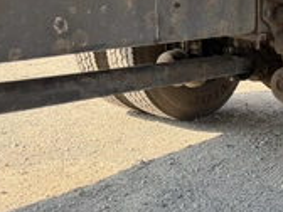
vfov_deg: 25.6
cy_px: 91
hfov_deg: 30.6
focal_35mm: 57
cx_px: 302
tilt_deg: -14.5
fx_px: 466
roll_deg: +0.7
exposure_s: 1/643
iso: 100
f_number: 1.78
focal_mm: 6.76
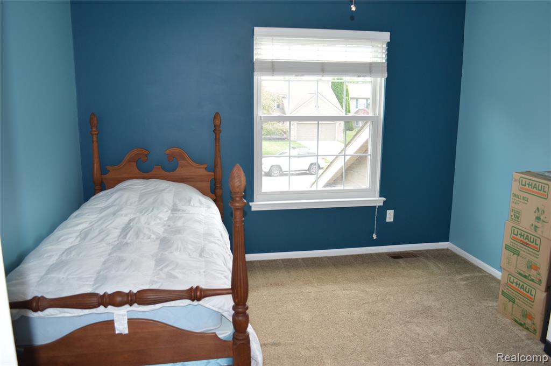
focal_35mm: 27
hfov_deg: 67.4
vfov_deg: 47.8
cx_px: 276
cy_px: 183
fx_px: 413
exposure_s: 1/100
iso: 400
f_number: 4
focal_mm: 18
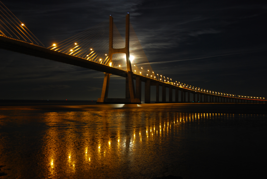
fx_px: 301
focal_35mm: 40
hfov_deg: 47.9
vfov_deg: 33.1
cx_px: 134
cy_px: 90
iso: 200
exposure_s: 4.5
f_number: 4
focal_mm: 27
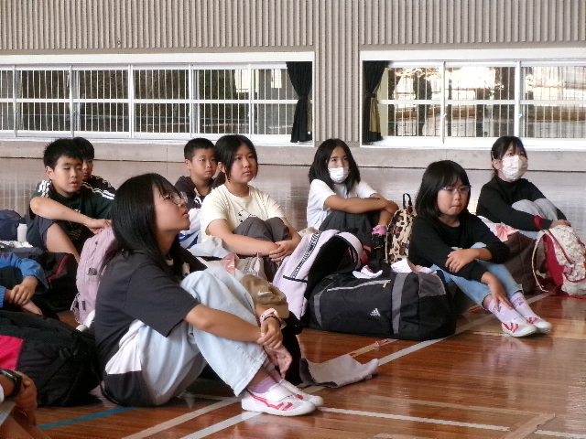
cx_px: 293
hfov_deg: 20.7
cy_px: 220
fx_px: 1608
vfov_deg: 15.6
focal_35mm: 95
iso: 400
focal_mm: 16.9
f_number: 5.8
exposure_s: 1/50
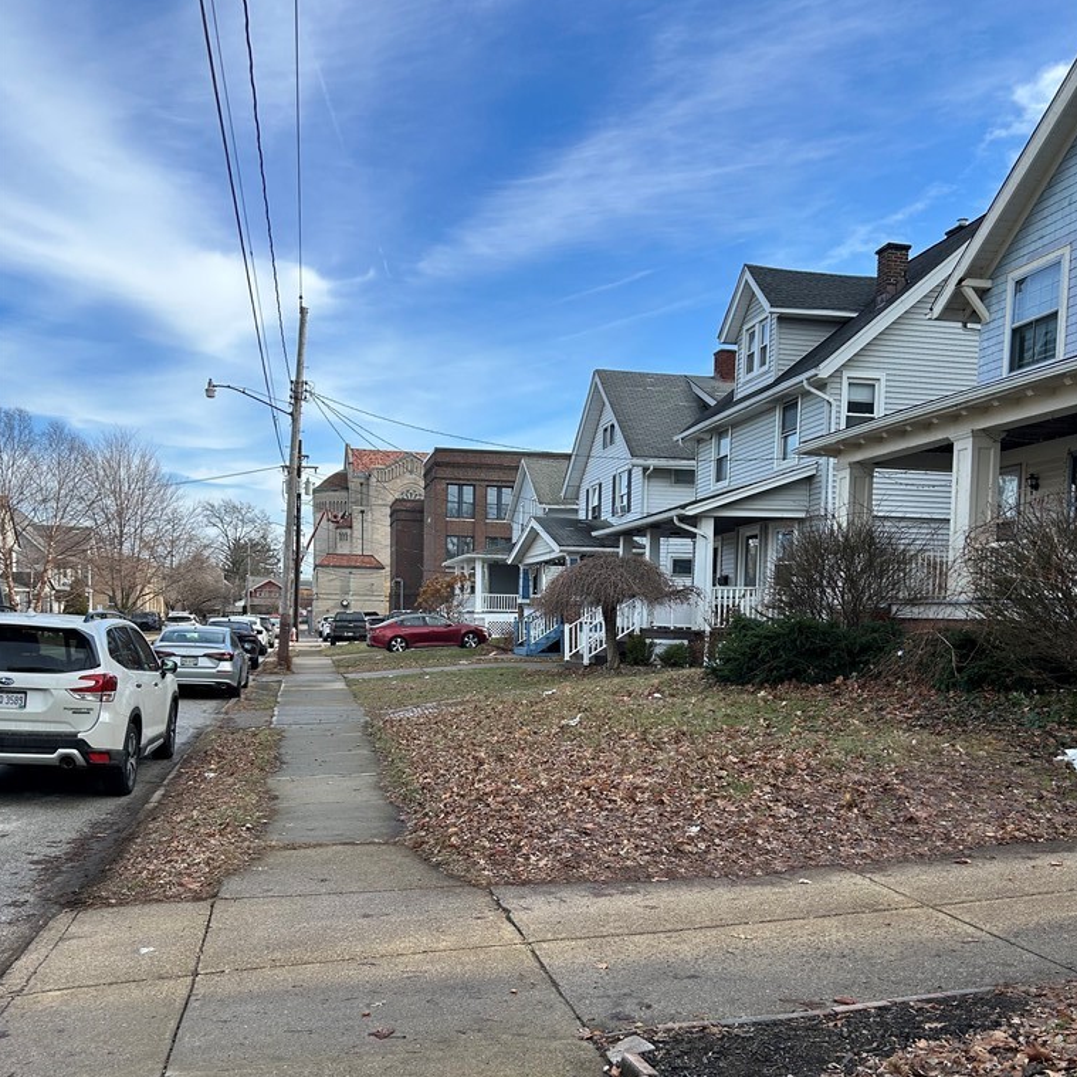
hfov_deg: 52.5
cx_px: 541
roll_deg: -0.8
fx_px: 1091
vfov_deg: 51.8
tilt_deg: -3.2
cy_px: 694
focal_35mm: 31
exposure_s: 1/1869
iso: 50
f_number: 1.5
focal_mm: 5.7
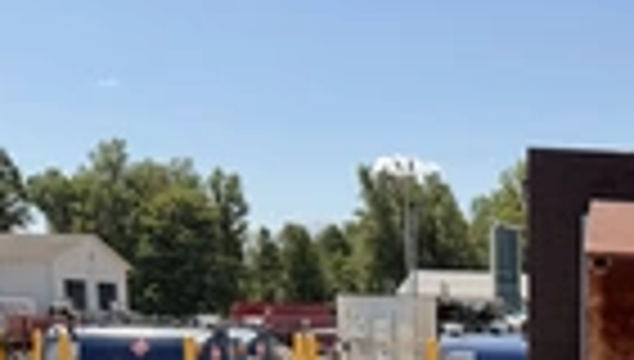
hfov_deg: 25.4
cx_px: 778
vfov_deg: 15.3
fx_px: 1247
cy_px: 526
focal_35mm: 74
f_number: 1.78
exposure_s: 1/6173
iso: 125
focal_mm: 6.76
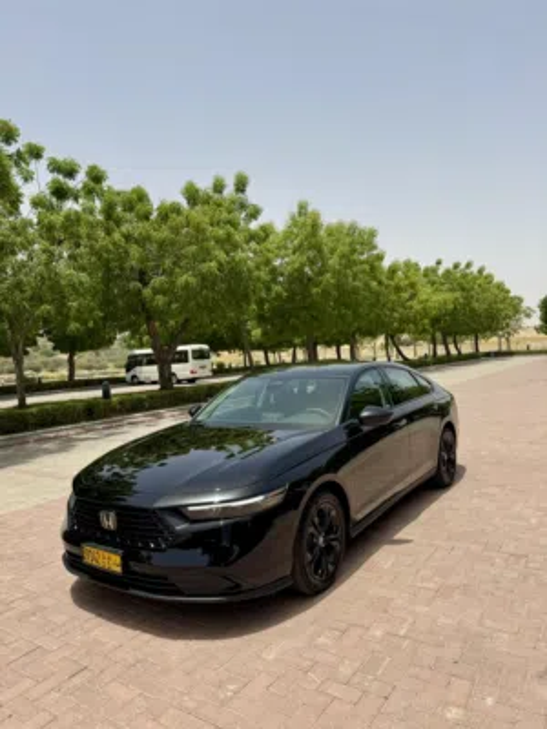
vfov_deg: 71.6
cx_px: 274
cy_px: 364
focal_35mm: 24
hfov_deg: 56.8
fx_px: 506
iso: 80
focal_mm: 6.76
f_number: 1.78
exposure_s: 1/4950
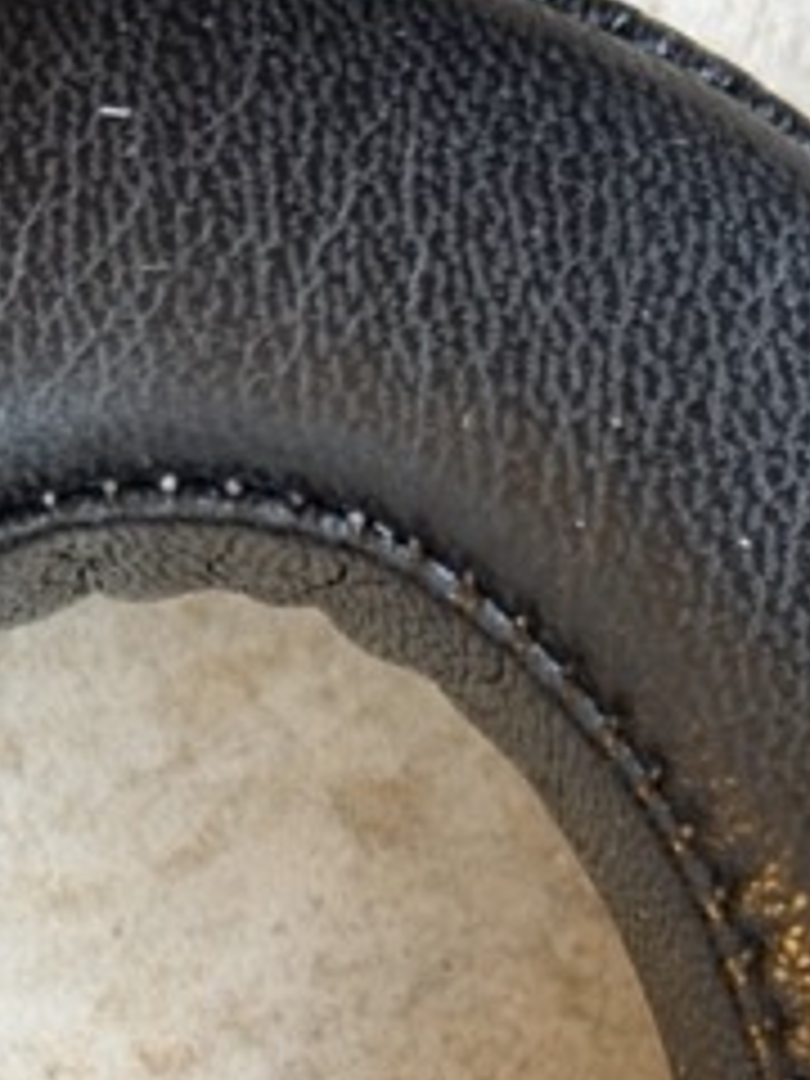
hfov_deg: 9.3
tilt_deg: -84.3
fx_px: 4992
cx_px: 184
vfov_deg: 11.9
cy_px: 1462
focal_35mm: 160
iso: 320
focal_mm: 6.76
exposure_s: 1/33
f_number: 1.78
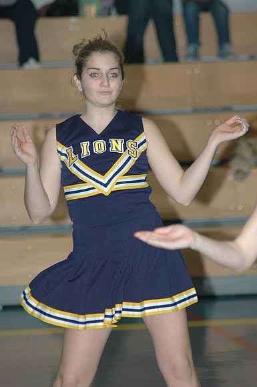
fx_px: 3222
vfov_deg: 6.9
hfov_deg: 4.6
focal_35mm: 300
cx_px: 128
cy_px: 194
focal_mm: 200
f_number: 5
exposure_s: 1/200
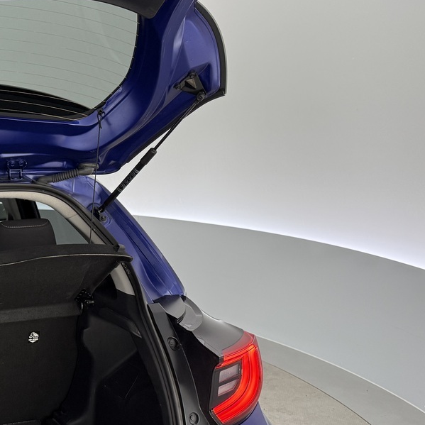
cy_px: 256
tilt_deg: -11.9
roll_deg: +1.0
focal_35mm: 51
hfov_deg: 30.2
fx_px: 708
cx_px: -34
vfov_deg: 33.3
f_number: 1.78
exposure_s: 1/100
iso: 200
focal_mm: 6.76
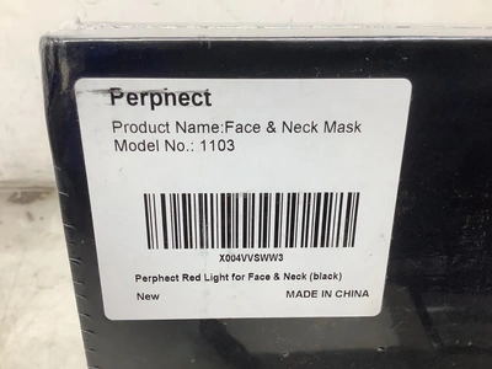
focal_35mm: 31
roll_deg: -1.1
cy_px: 184
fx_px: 441
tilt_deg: -25.1
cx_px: 246
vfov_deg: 45.4
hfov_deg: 58.4
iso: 80
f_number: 2.4
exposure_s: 1/120
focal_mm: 3.3
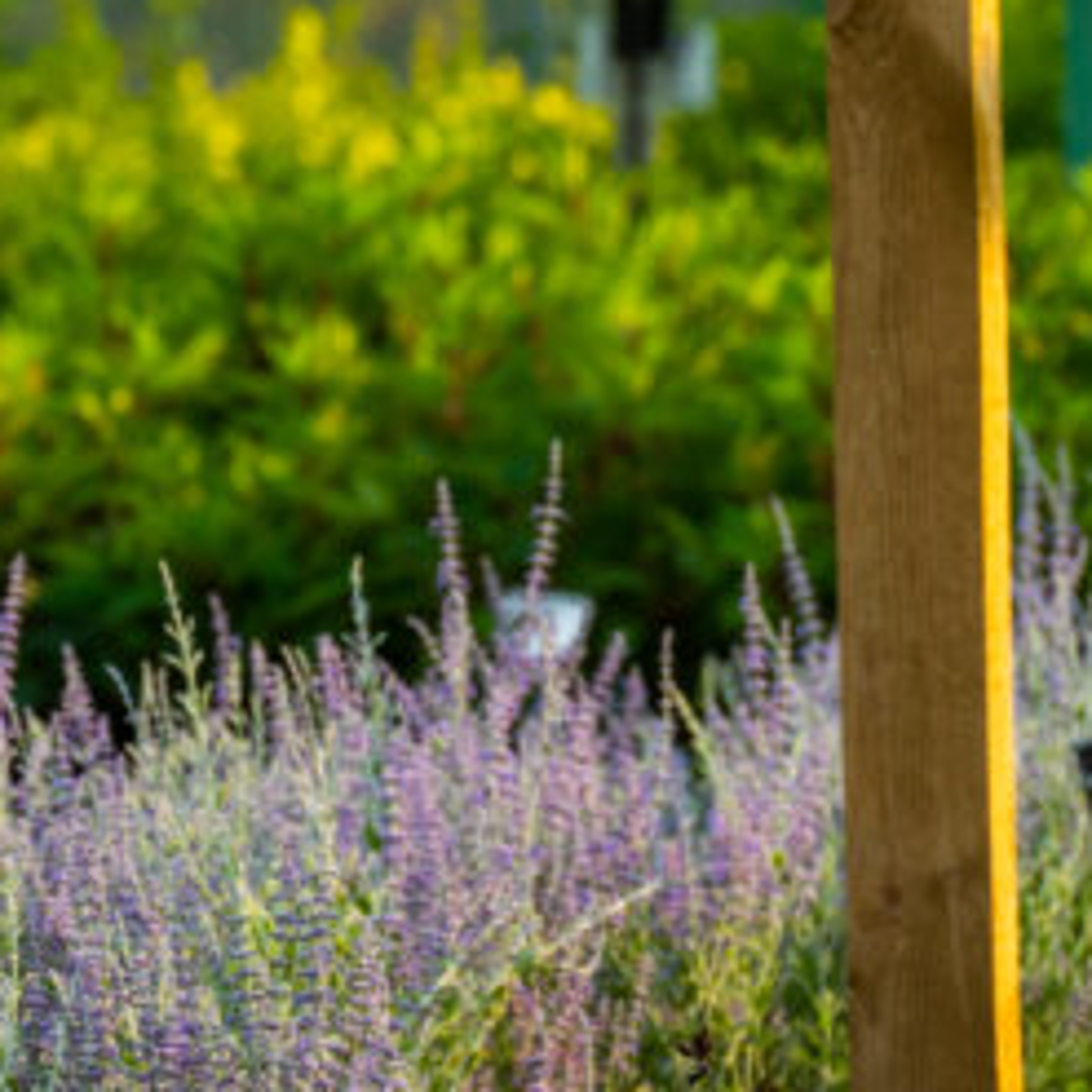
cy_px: 1293
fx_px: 25126
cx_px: -796
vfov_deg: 2.5
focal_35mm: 704
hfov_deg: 2.5
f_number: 6.7
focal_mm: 200
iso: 400
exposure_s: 1/125
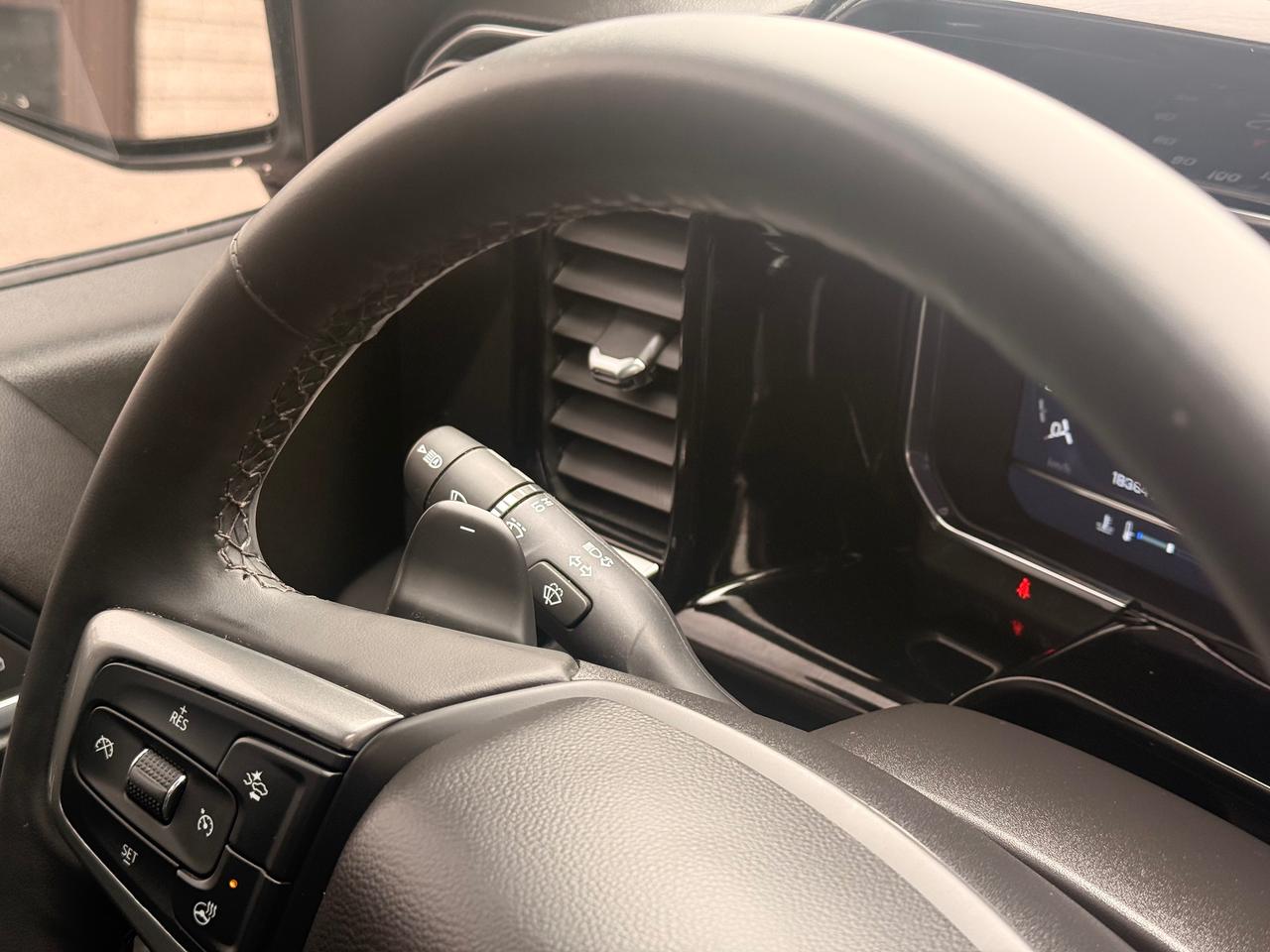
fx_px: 1761
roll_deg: +3.8
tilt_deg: -27.2
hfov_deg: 39.7
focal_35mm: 48
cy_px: 476
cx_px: 635
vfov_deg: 30.3
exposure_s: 1/204
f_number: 1.78
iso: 125
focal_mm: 6.76
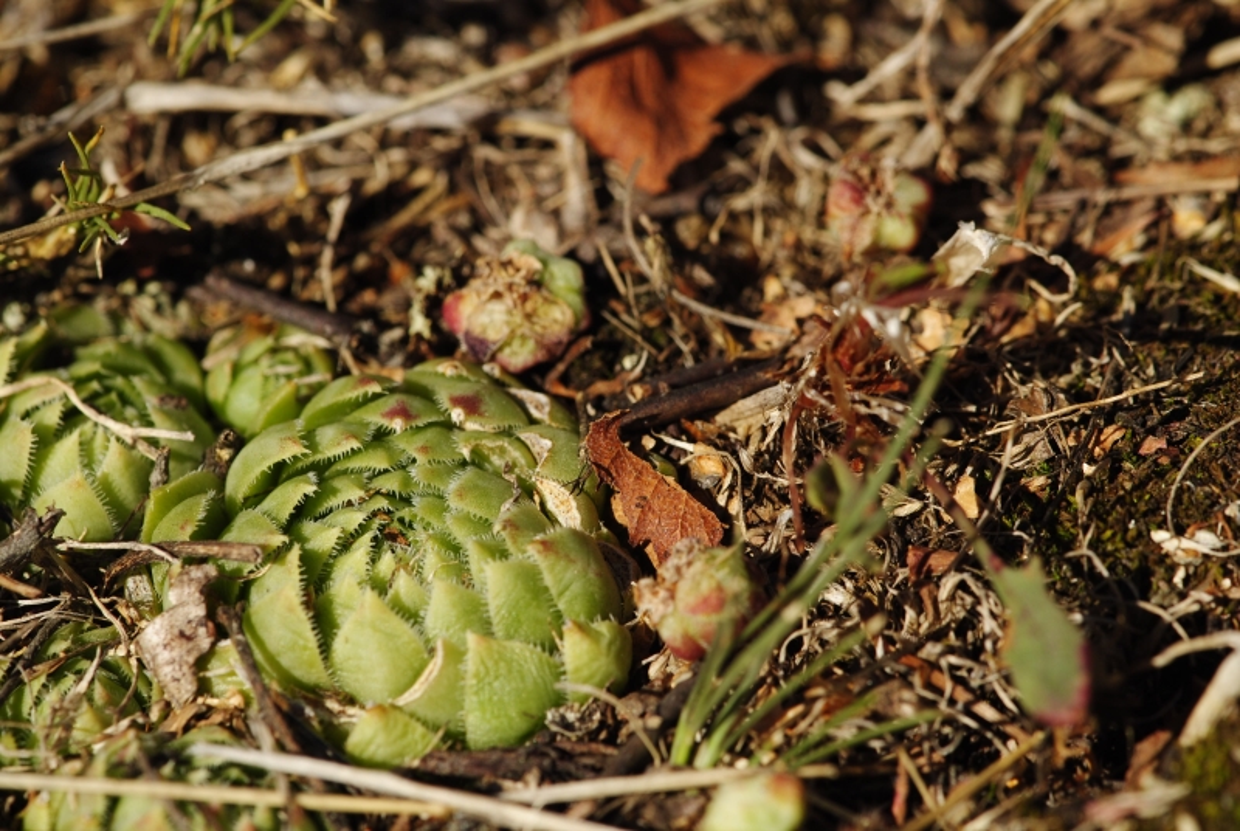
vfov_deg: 10.8
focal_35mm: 128
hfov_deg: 16.0
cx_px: 620
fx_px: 4398
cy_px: 416
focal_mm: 85
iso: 100
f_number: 9
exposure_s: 1/250
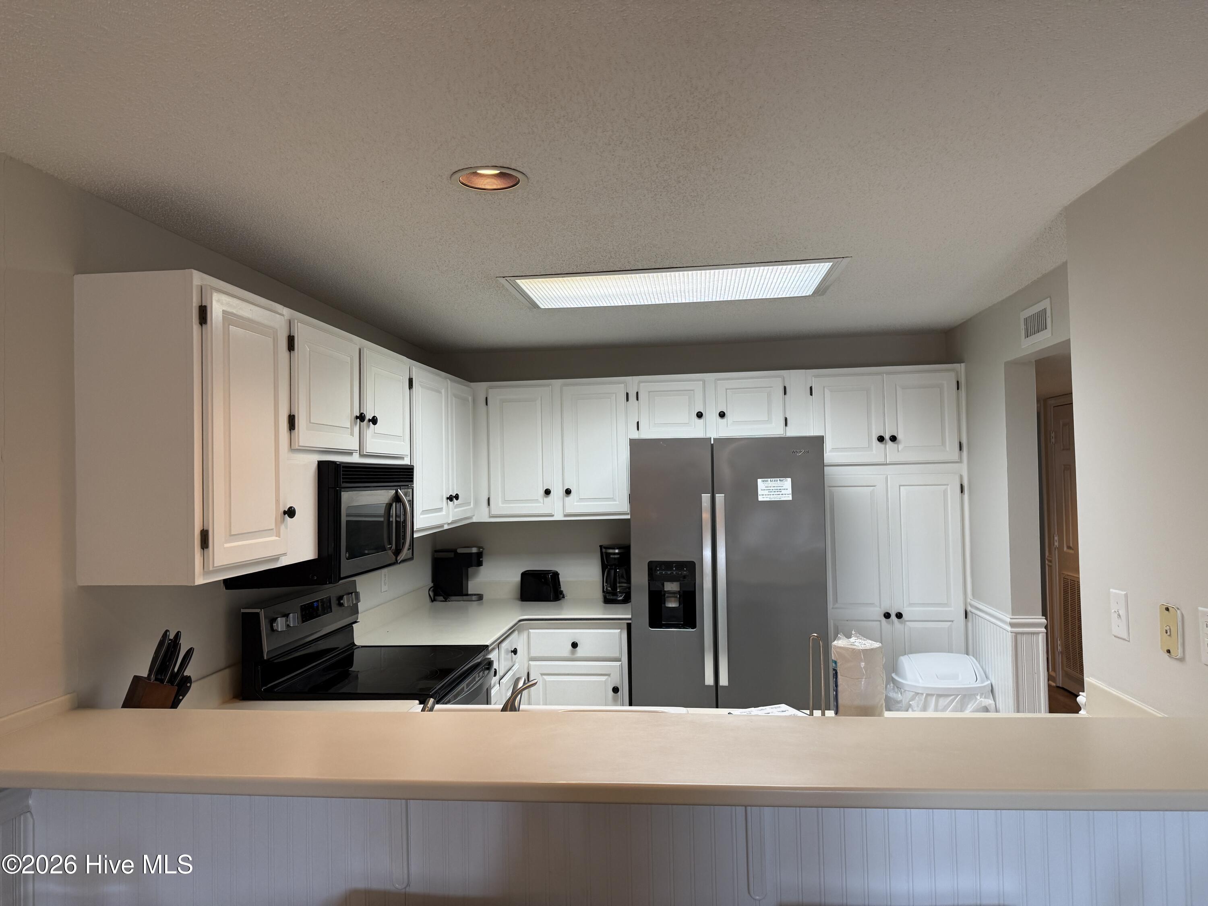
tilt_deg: +1.8
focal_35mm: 24
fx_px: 838
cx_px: 604
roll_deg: +1.3
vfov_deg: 56.8
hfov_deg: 71.6
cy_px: 453
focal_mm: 6.76
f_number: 1.78
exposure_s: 1/120
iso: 125
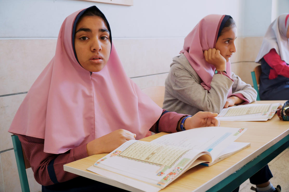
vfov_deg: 40.0
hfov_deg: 57.2
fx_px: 265
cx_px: 144
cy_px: 96
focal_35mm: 33
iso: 800
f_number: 4
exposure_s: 1/125
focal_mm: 22
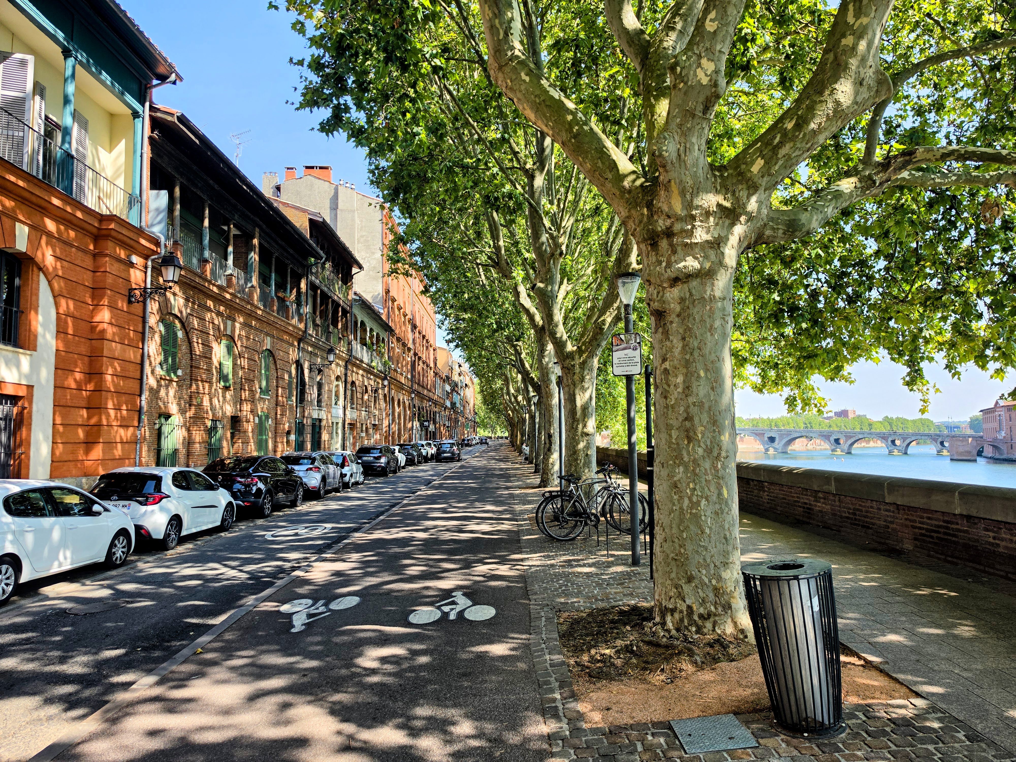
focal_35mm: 23
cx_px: 508
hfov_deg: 73.9
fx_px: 675
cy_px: 381
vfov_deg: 58.9
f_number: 1.4
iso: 64
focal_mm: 6.5
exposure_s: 1/2443
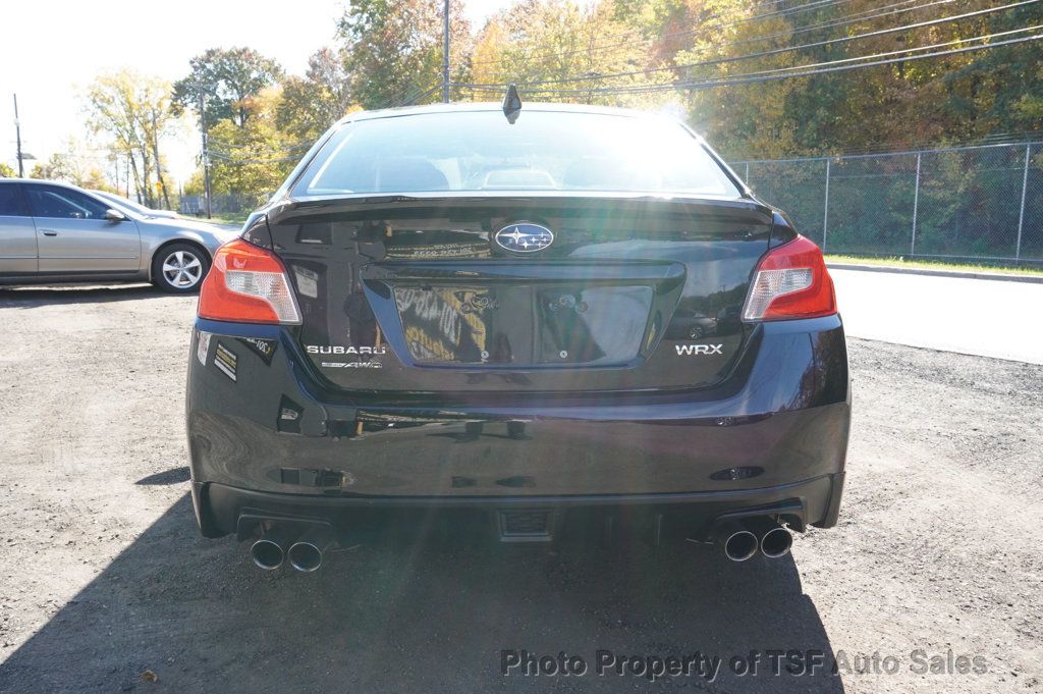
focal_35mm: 30
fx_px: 868
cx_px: 522
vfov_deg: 43.5
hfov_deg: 62.0
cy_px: 347
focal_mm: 20
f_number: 9
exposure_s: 1/250
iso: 800
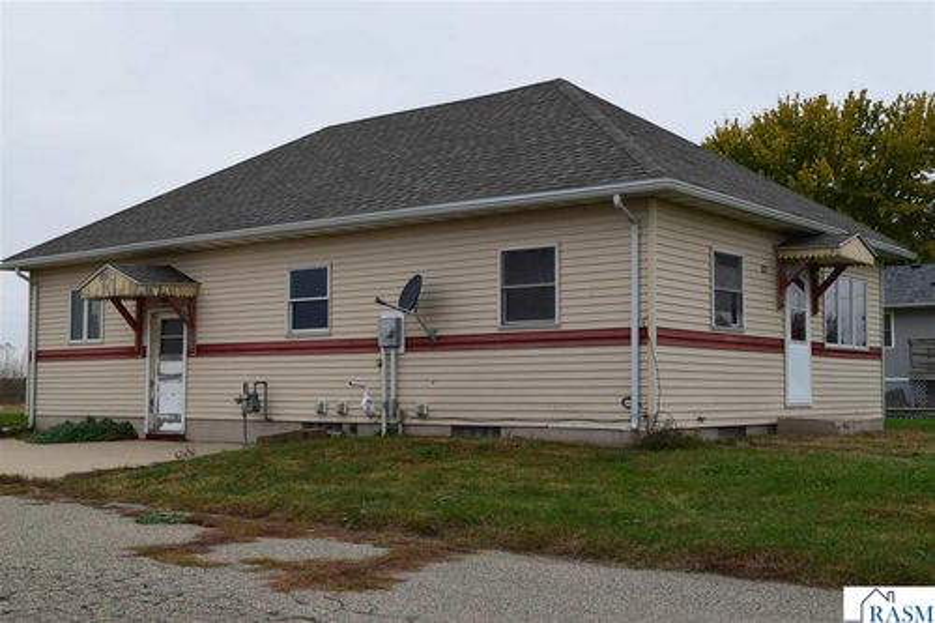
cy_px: 312
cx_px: 468
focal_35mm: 46
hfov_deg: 42.3
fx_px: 1207
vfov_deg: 28.9
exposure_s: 1/320
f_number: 10
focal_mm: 31
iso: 400
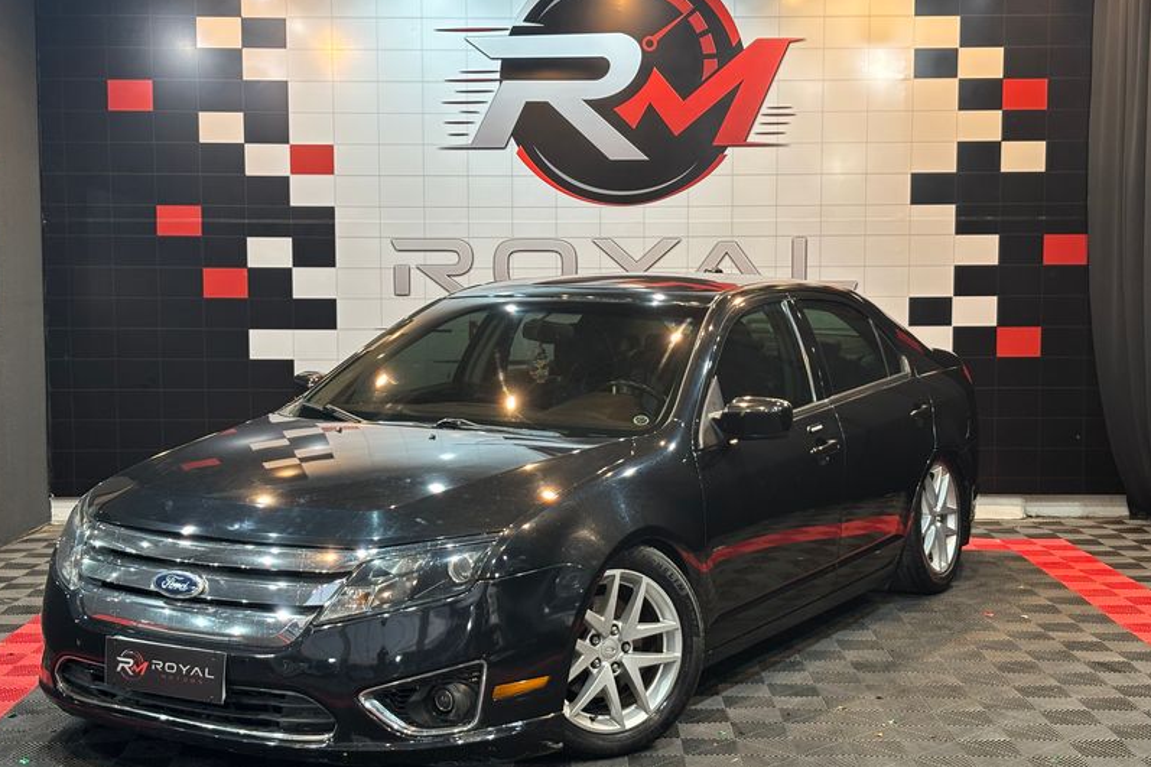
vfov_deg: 24.6
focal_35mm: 55
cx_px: 568
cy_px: 384
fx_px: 1758
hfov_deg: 36.3
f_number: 1.6
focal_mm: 5.96
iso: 80
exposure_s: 1/60
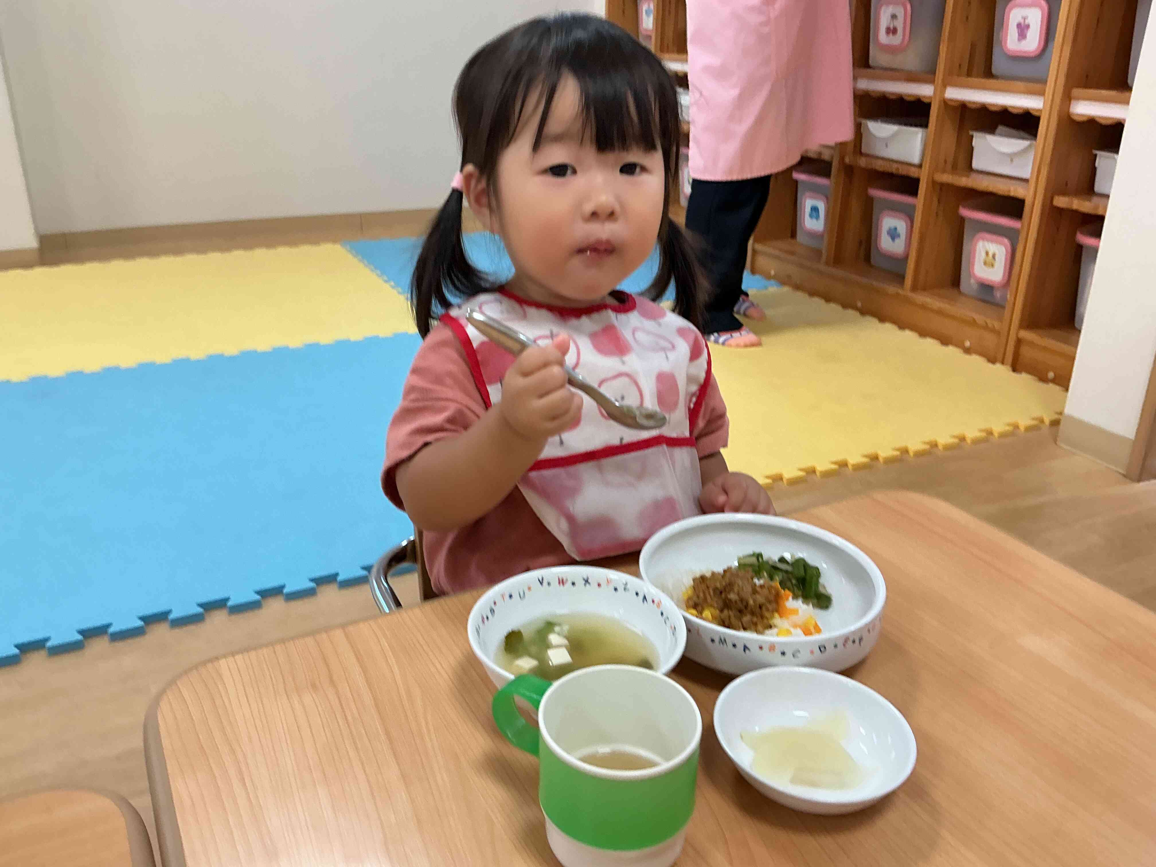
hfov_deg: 61.7
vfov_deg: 48.2
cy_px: 434
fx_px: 968
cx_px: 578
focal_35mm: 29
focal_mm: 3
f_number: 1.8
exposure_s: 1/60
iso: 50
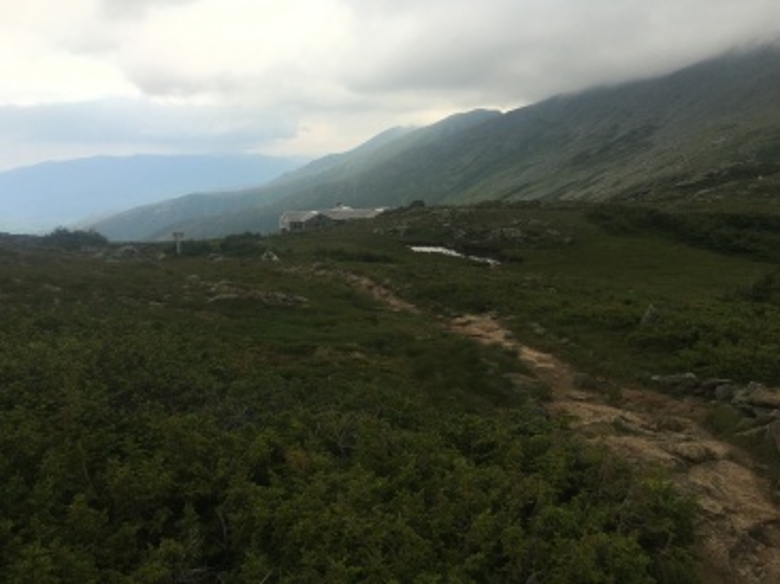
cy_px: 292
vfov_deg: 48.2
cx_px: 390
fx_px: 653
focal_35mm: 29
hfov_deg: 61.7
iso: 25
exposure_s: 1/351
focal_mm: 4.15
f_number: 2.2
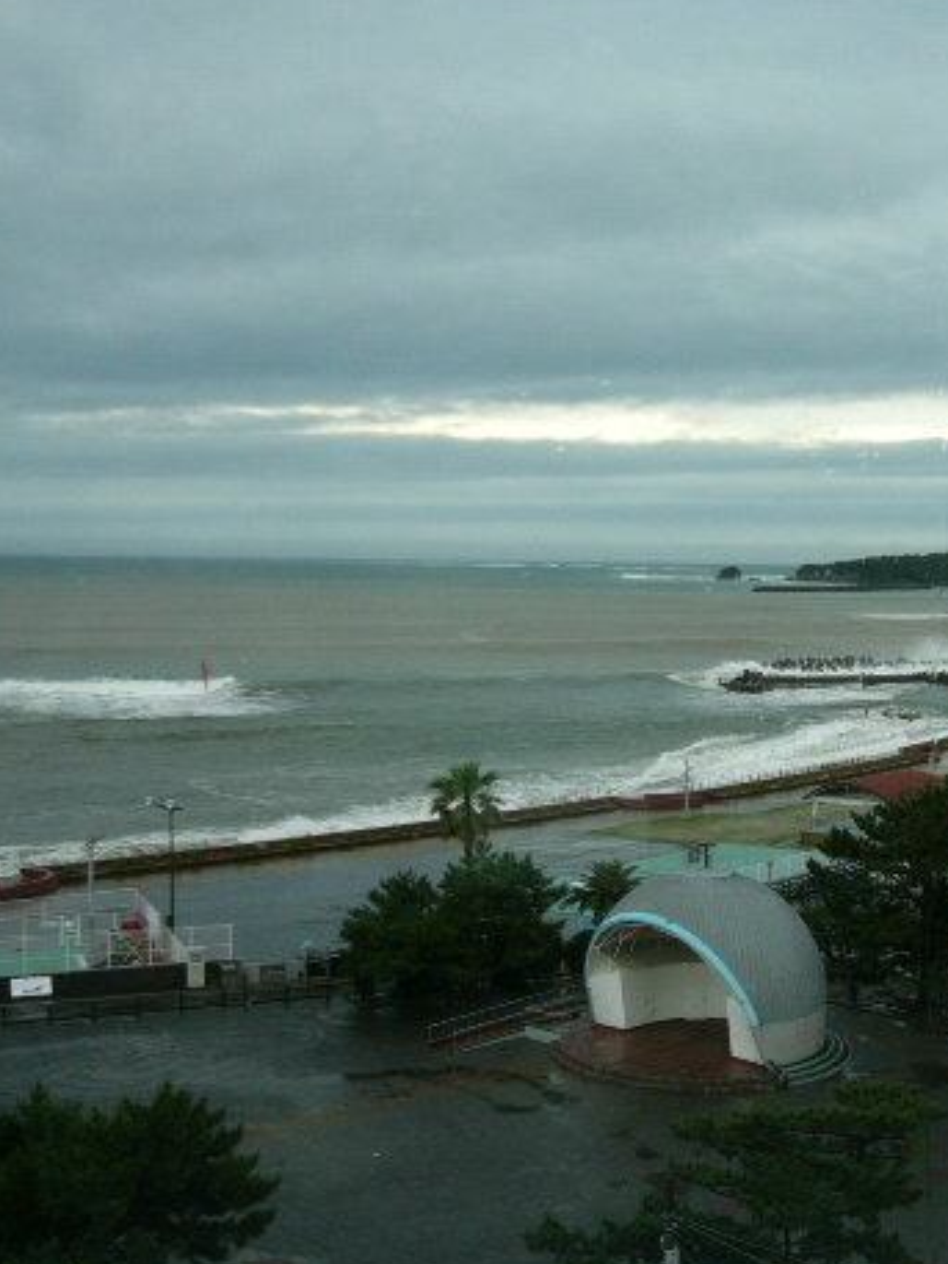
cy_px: 639
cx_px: 724
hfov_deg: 29.2
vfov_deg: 38.9
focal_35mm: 49
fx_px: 1788
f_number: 2.8
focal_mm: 5.8
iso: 50
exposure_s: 1/200
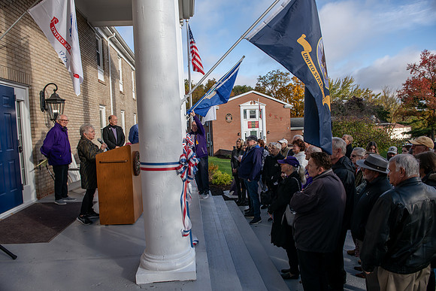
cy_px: 146
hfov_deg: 73.7
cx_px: 218
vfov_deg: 53.2
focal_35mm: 24
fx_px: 291
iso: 100
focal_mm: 24
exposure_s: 1/500
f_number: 4.5
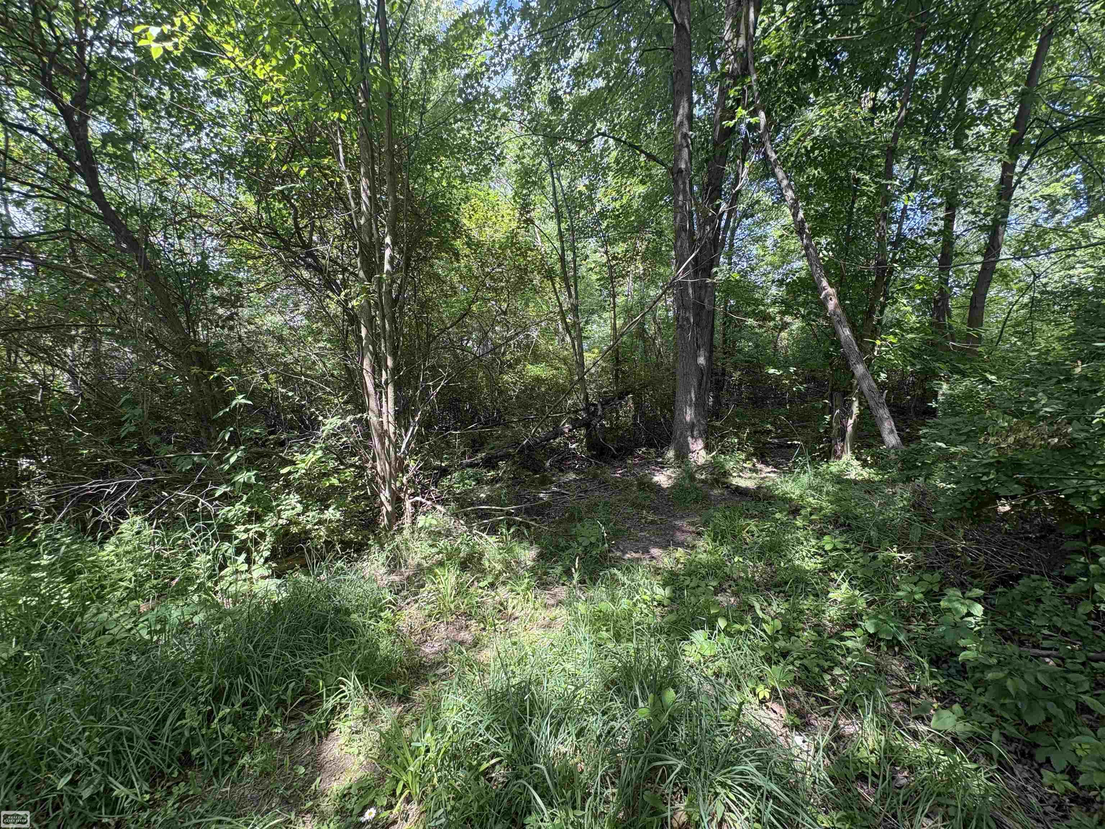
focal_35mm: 14
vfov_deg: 85.7
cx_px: 552
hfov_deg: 102.1
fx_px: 447
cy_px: 414
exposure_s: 1/109
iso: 40
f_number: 2.2
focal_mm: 2.22
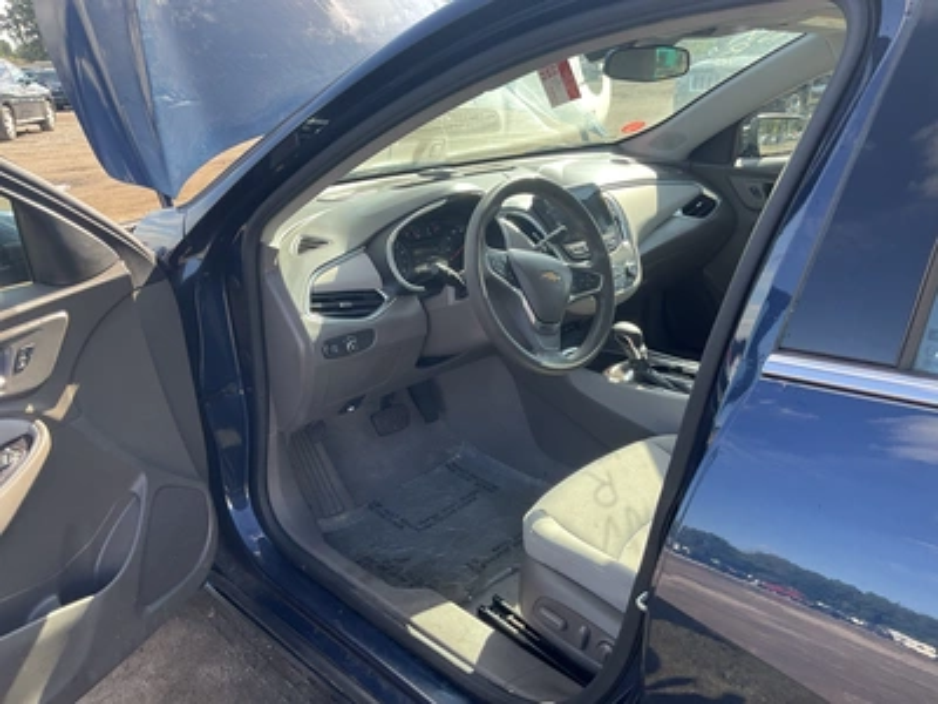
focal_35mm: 29
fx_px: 786
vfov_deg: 48.2
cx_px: 469
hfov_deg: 61.7
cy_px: 352
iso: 25
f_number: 1.8
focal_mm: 3
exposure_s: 1/250
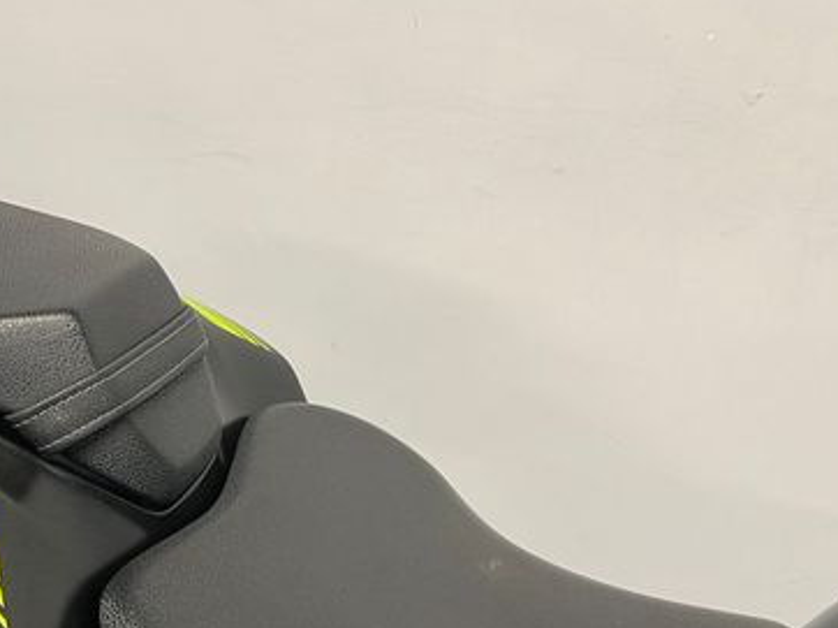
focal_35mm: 46
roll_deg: +0.1
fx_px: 1113
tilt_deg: -32.6
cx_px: 275
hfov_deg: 40.7
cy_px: 454
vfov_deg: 31.0
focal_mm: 5.1
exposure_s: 1/50
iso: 80
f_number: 1.6
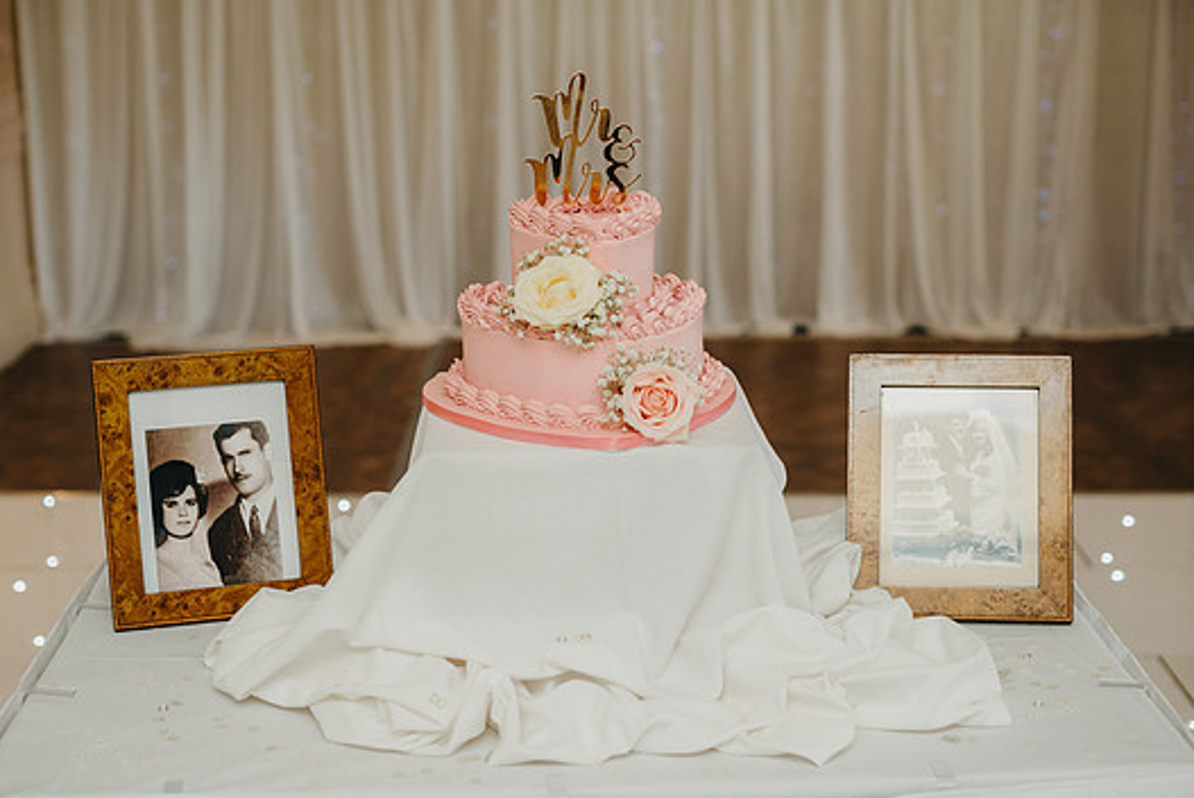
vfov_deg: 24.6
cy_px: 416
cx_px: 578
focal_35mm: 55
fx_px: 1825
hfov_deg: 36.2
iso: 640
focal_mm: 50
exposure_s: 1/160
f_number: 2.5
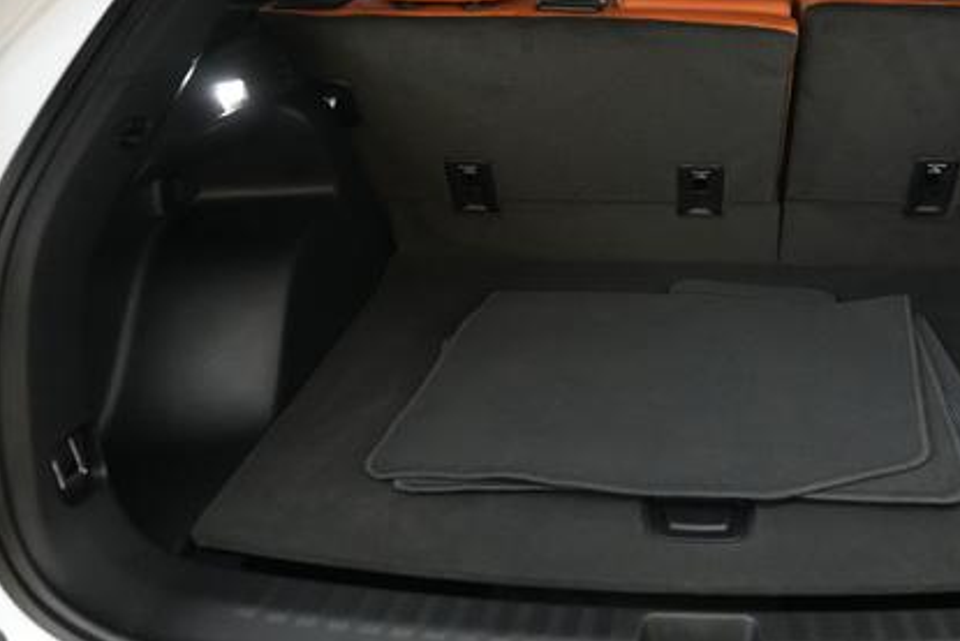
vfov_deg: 35.8
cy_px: 250
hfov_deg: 50.3
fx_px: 987
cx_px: 685
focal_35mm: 37
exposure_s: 1/160
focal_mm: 24
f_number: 2.8
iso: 6400
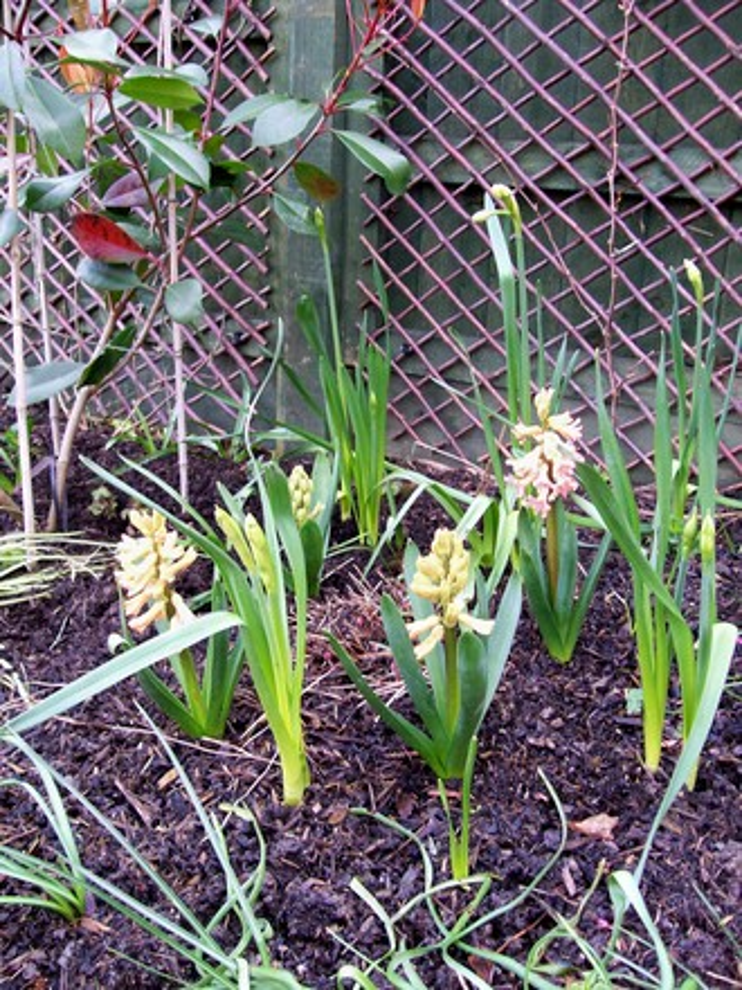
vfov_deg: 51.4
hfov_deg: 39.7
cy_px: 495
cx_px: 371
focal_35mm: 36
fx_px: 1029
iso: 80
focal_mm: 6
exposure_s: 1/41.1
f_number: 2.7
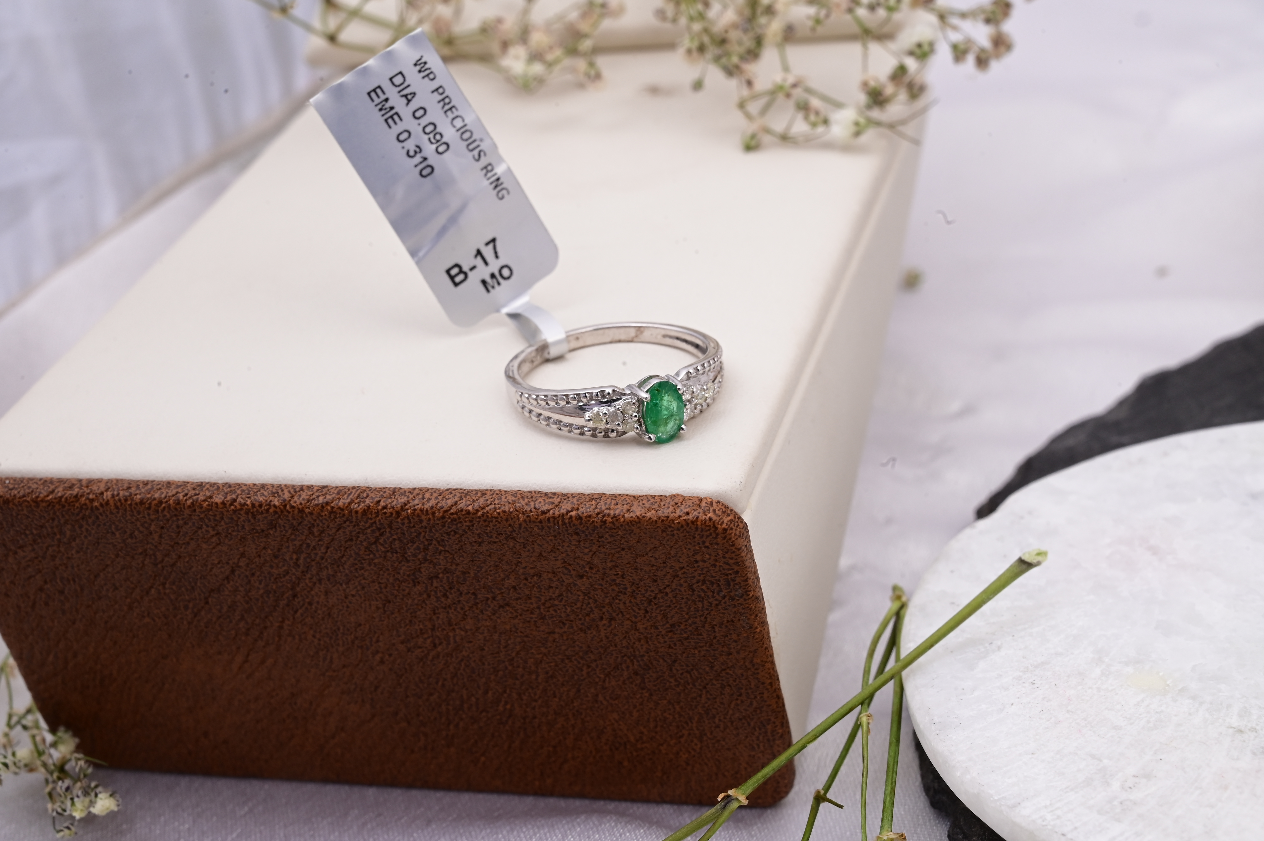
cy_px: 420
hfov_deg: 28.9
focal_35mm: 70
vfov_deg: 19.4
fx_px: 2456
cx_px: 632
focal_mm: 70
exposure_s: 1/80
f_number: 20
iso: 640
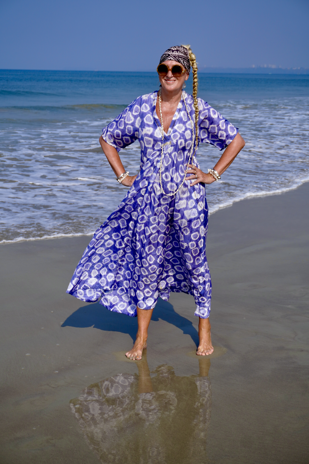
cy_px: 232
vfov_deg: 33.4
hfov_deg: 22.6
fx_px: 772
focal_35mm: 60
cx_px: 154
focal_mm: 40
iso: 100
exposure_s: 1/800
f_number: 5.6
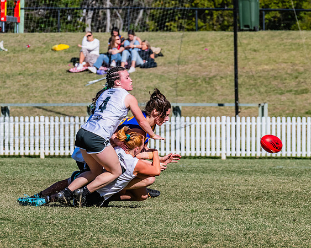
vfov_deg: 2.5
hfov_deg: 3.1
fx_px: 5738
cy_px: 146
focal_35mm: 624
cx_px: 148
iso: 640
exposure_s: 1/1250
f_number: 13
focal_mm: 310
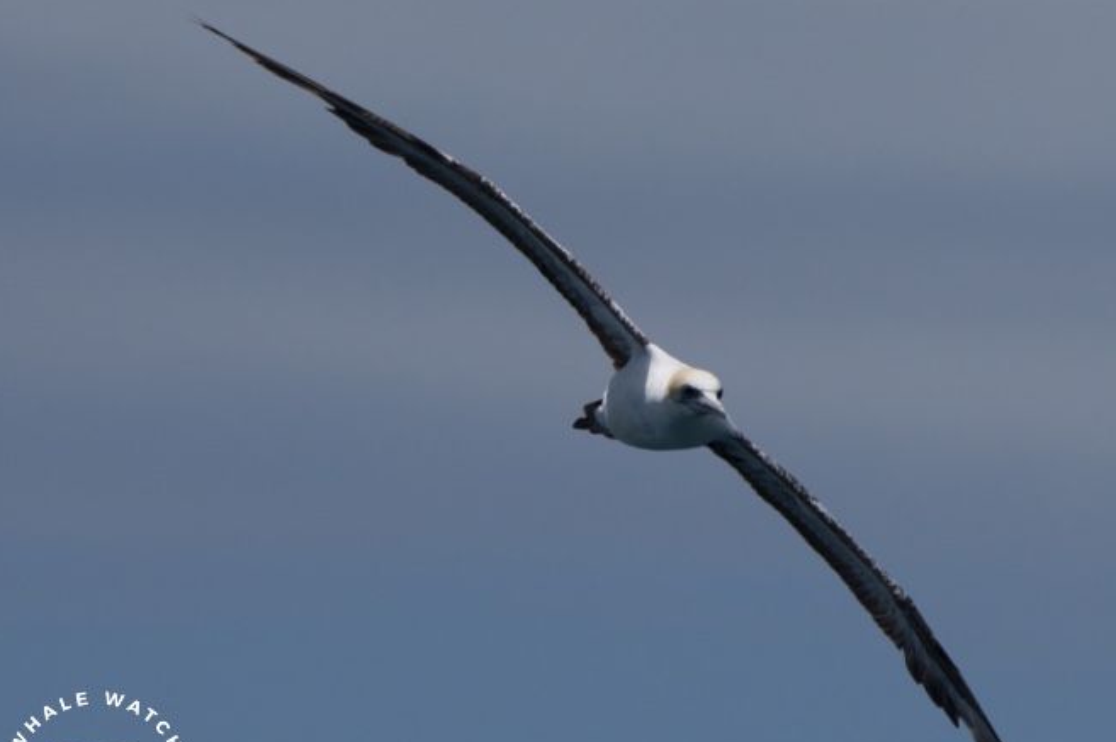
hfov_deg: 4.0
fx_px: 16076
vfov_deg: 2.6
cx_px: 669
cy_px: 444
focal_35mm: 519
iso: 250
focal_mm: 426
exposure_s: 1/3200
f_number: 8
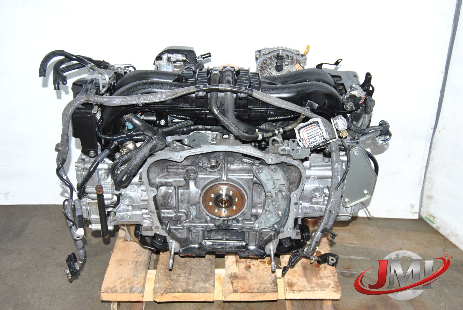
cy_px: 155
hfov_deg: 49.5
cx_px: 232
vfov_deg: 34.3
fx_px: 502
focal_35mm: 39
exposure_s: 1/200
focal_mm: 26
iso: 400
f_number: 5.6
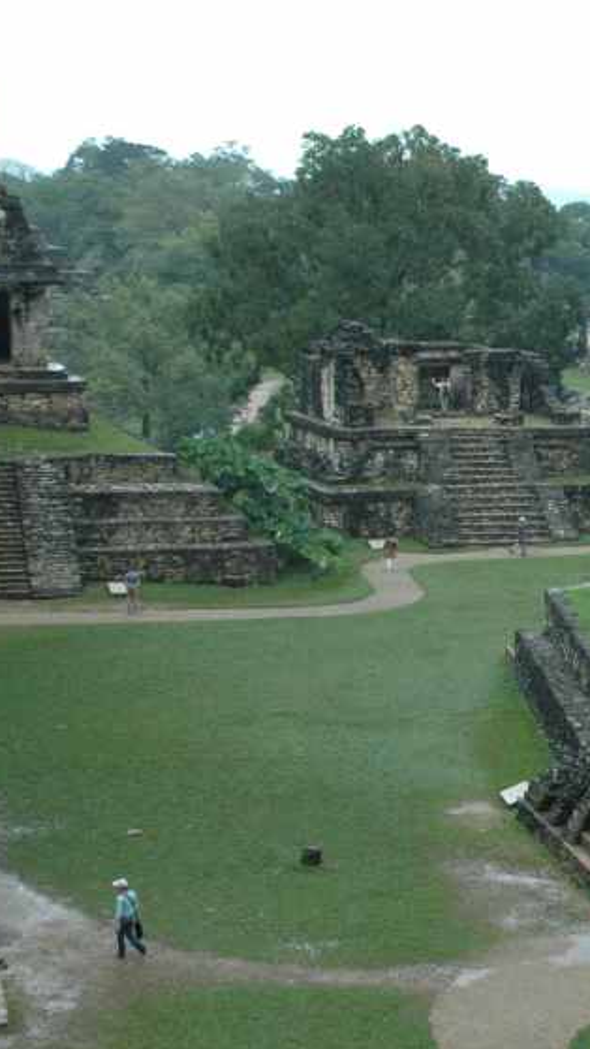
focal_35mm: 72
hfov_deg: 16.4
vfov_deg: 29.4
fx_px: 2001
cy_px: 566
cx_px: 609
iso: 800
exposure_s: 1/200
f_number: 7.1
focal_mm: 25
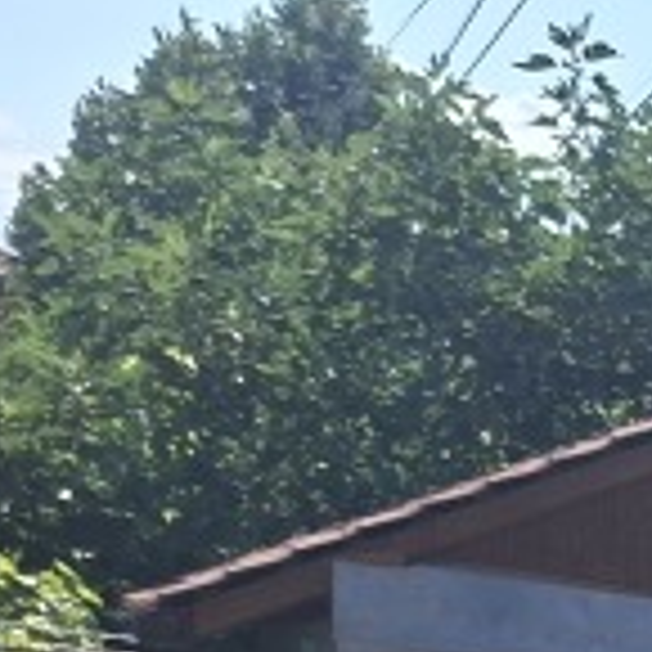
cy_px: 1673
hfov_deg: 9.8
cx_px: 1902
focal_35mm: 140
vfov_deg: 10.4
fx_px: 2983
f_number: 1.8
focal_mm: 5.54
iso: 50
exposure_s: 1/2096
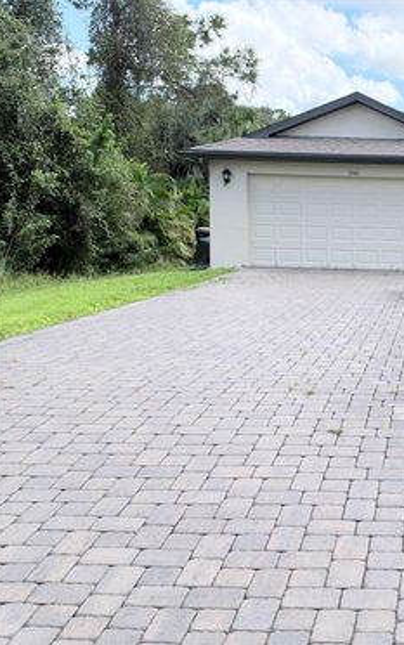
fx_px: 827
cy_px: 322
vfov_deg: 42.6
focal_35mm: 47
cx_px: 427
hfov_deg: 25.7
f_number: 1.8
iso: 100
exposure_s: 1/1429
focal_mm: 6.93
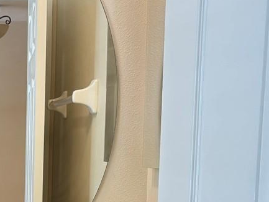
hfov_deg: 18.9
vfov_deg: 14.8
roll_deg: +0.9
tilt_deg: -9.5
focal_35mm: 96
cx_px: -84
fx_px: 746
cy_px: 260
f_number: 1.6
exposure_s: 1/60
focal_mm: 5.96
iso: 160
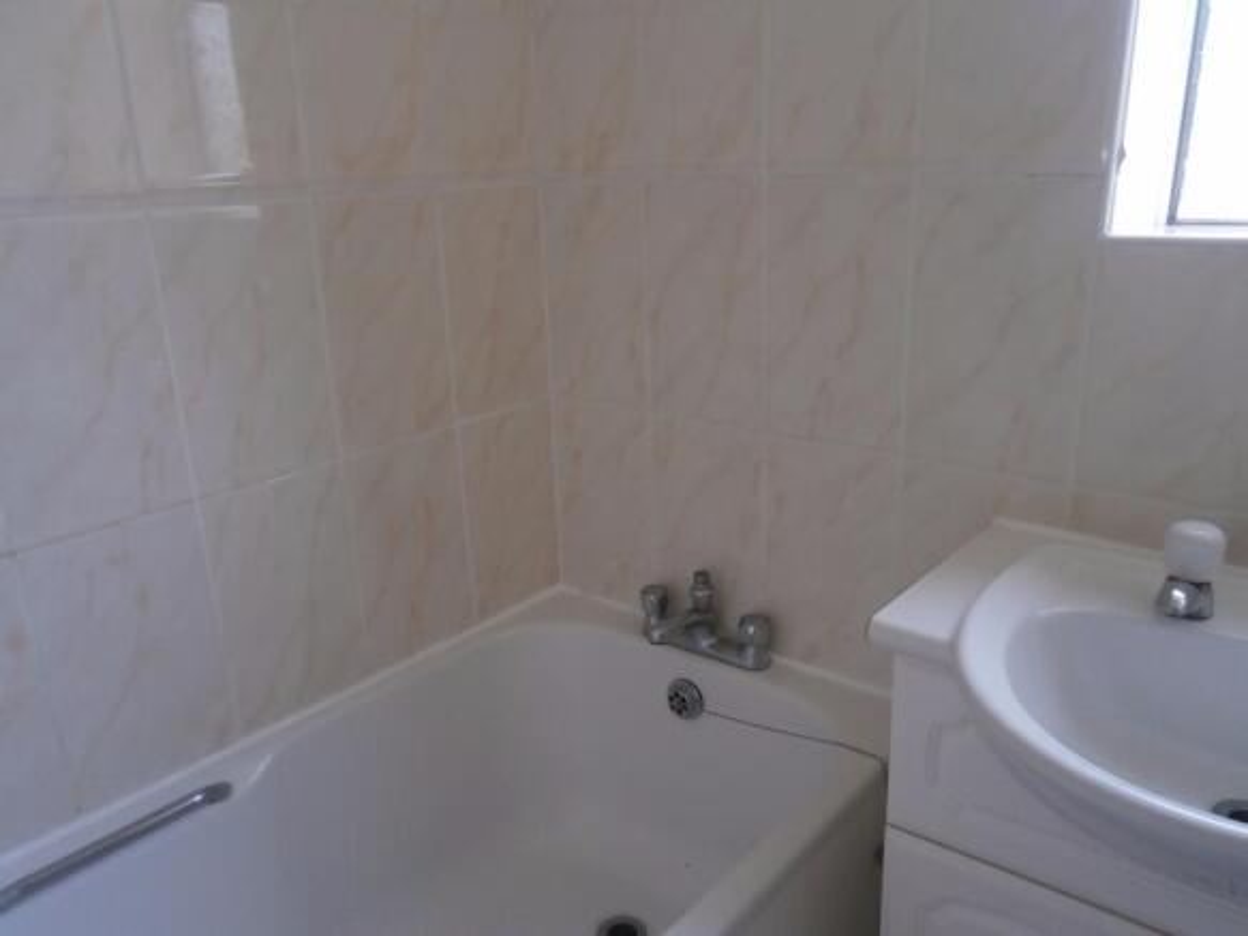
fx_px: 937
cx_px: 624
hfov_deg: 67.3
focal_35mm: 26
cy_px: 468
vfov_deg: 53.0
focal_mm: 4.7
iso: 100
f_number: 2.8
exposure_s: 1/30
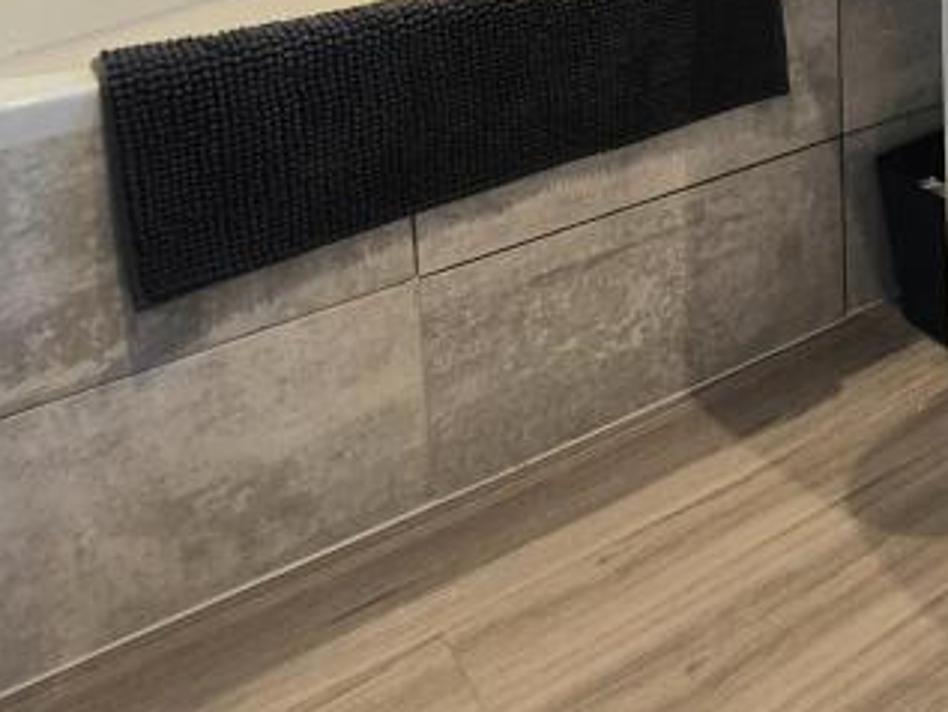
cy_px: -185
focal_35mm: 42
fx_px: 1151
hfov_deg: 42.3
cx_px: 787
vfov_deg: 28.8
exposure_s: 1/50
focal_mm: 2.2
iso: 100
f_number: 2.2
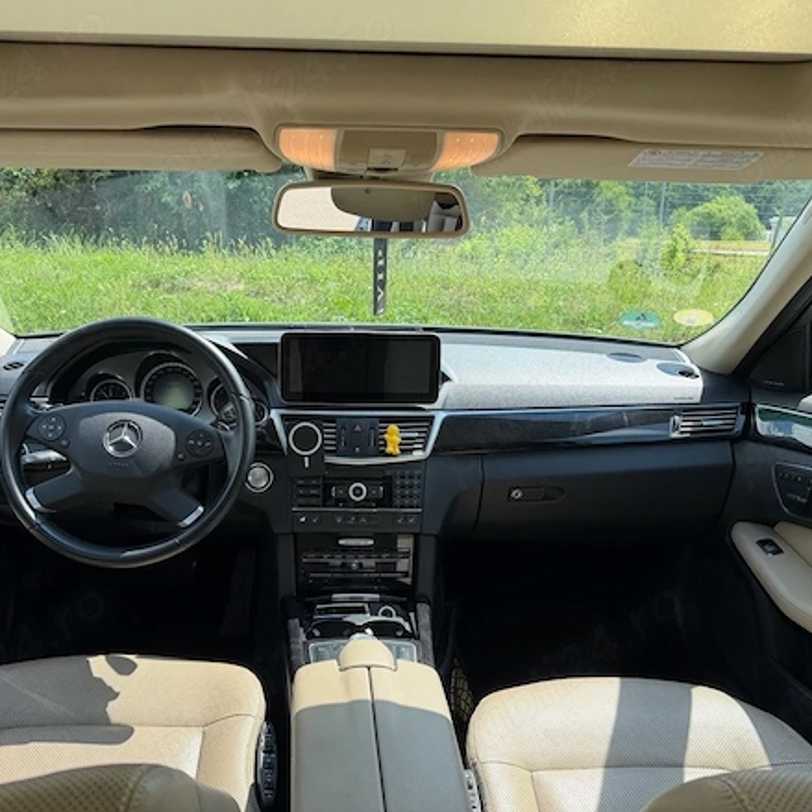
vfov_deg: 55.6
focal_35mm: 29
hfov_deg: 55.4
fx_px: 770
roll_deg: -1.2
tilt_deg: -12.5
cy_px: 398
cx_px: 348
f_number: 1.78
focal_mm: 6.76
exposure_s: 1/1211
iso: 100
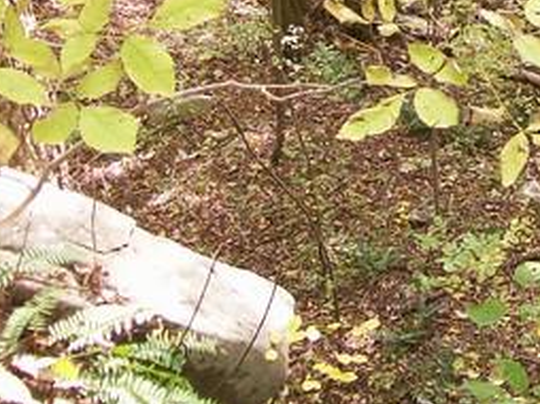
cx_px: 519
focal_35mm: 101
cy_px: -158
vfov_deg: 13.9
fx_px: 1574
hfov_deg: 19.0
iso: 140
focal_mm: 6
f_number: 2.7
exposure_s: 1/64
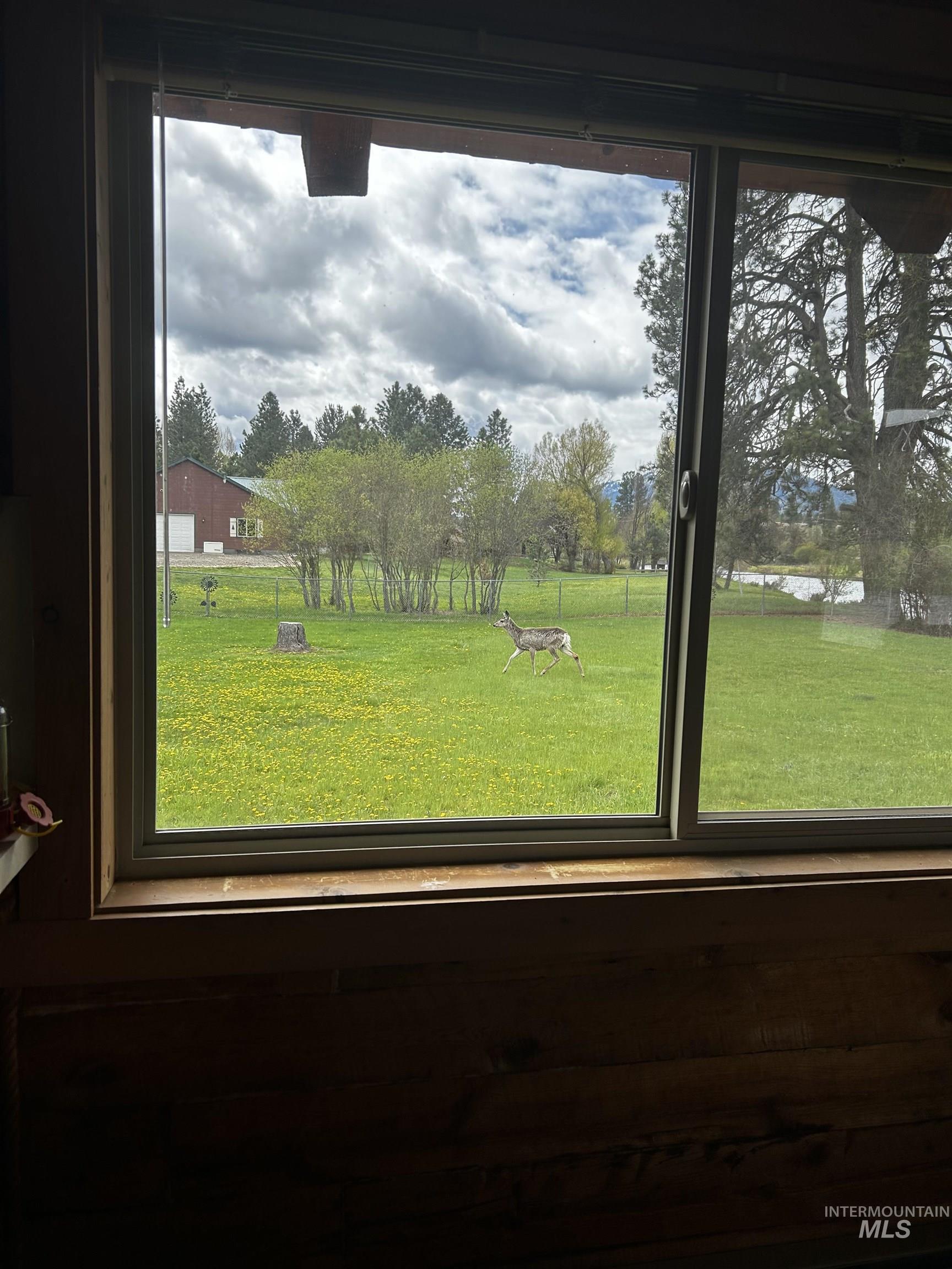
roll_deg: +0.4
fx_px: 953
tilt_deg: -5.3
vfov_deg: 67.3
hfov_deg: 53.1
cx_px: 476
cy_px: 634
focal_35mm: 26
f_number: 1.5
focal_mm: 5.7
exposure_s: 1/1159
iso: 50
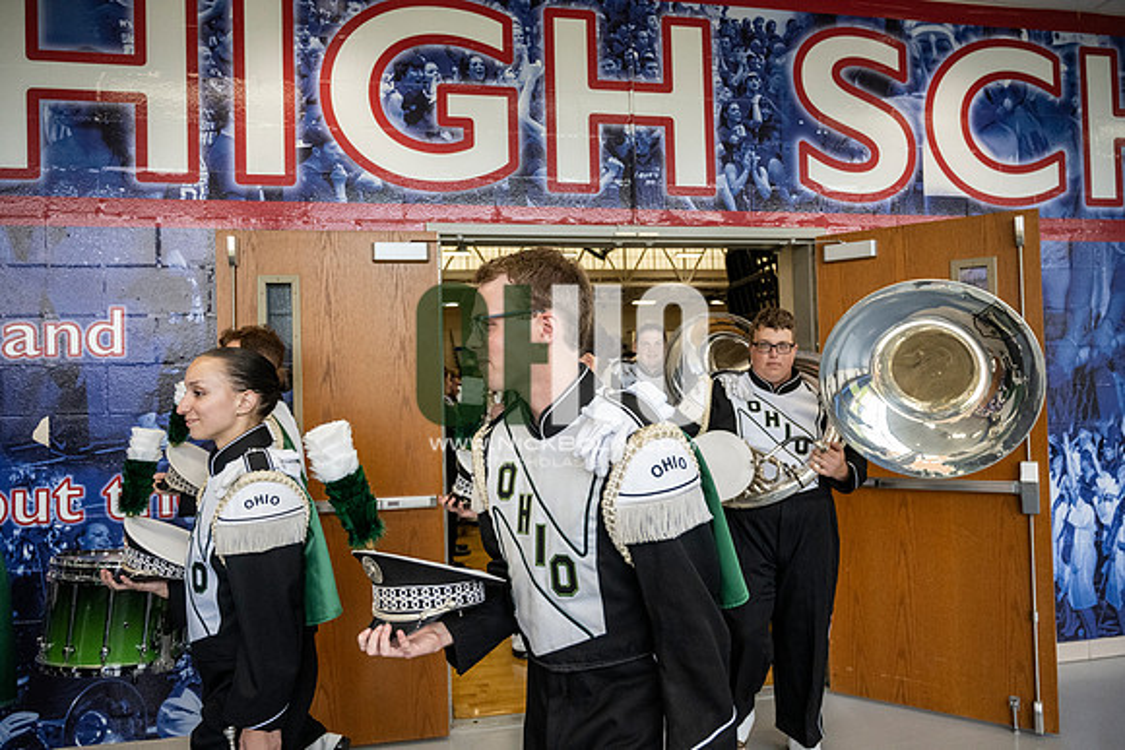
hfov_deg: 73.7
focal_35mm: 24
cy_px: 375
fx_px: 750
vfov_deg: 53.2
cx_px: 562
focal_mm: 24
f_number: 4
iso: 3200
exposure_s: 1/800
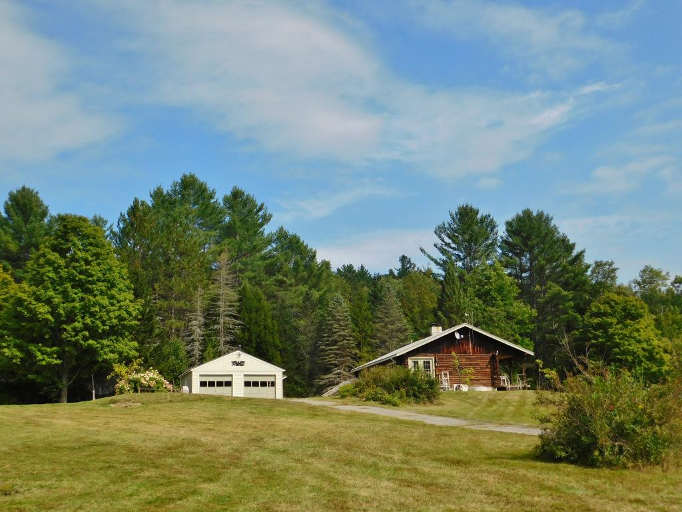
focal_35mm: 40
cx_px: 341
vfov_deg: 36.0
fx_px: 788
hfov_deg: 46.8
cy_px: 256
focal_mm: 7.1
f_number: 7.2
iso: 125
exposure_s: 1/400
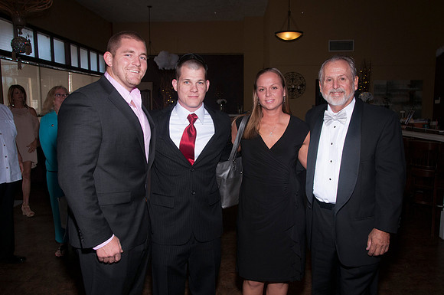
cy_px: 148
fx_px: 369
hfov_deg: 62.0
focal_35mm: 30
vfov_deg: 43.5
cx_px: 222
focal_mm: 20
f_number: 9
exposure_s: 1/250
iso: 400
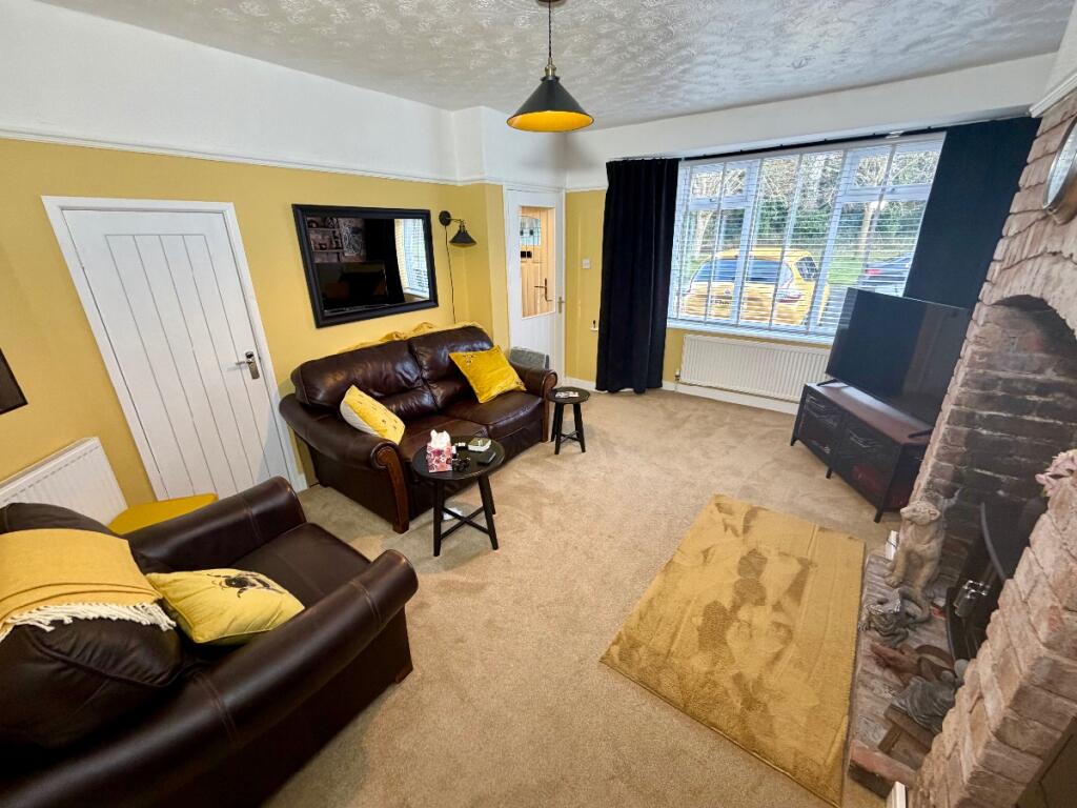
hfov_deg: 102.1
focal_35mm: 14
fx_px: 436
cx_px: 538
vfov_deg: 85.7
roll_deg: +1.0
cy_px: 404
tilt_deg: -20.8
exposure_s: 1/96
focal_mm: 2.22
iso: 250
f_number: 2.2
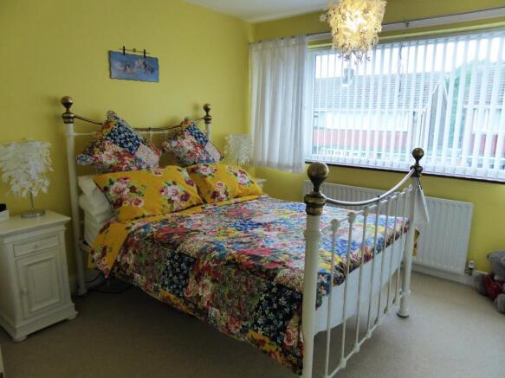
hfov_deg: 69.4
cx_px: 252
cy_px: 189
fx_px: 365
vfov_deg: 54.9
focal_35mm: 25
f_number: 3.3
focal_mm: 4.3
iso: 320
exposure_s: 1/100
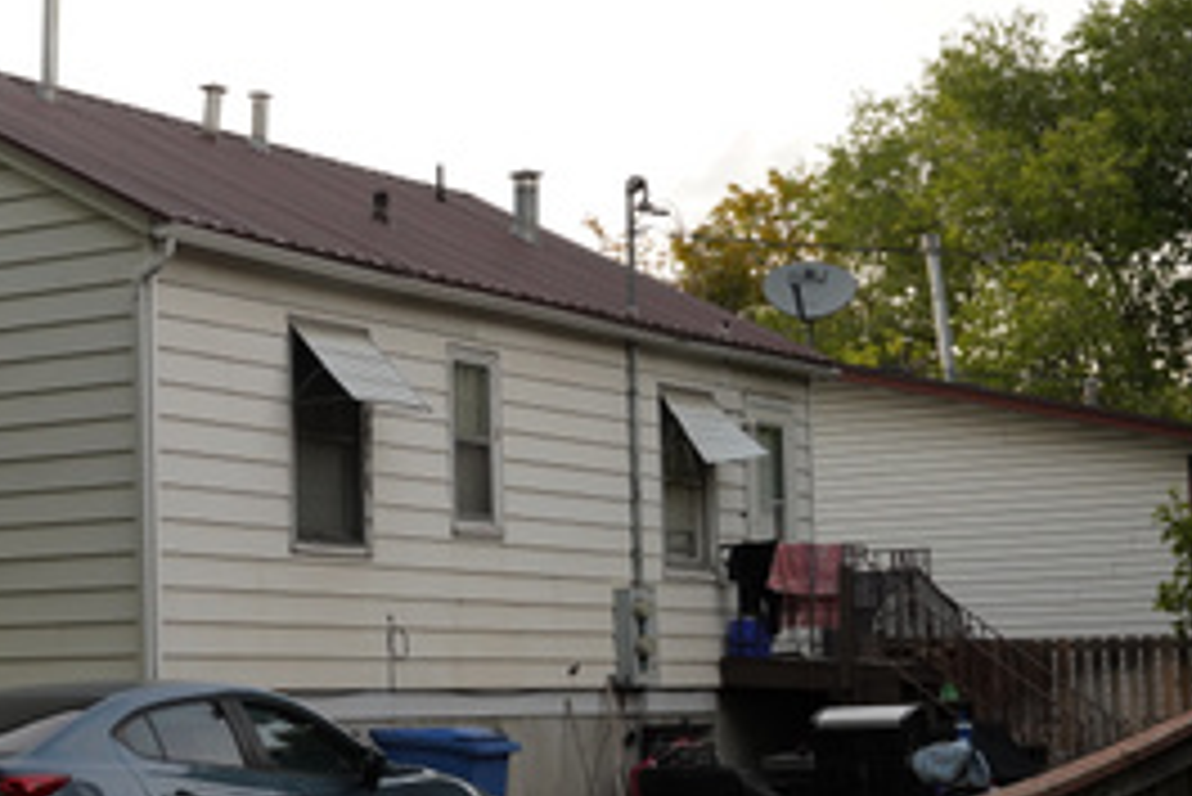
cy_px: 479
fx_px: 2938
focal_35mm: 89
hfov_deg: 22.5
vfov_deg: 15.4
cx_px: 180
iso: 800
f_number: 6.3
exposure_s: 1/40
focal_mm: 36.7
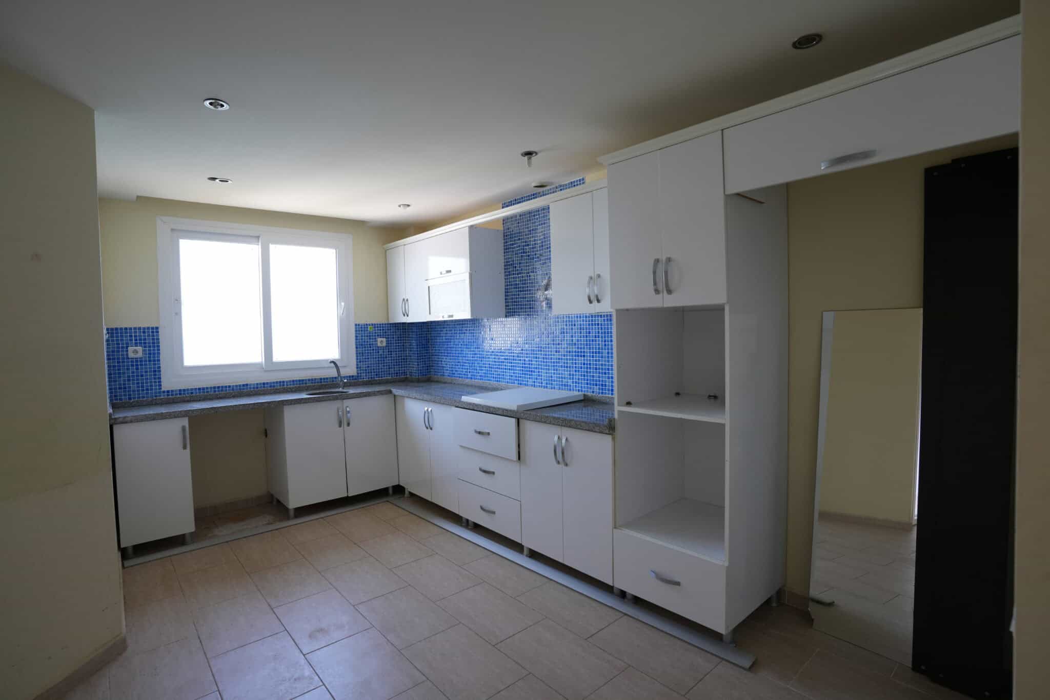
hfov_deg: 93.3
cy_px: 350
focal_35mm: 17
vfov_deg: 70.4
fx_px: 496
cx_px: 525
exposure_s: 1/160
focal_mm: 17
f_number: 4
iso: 640
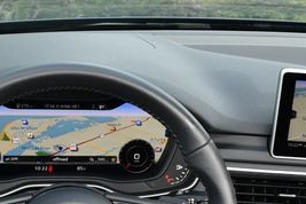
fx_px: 816
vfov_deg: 13.9
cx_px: 166
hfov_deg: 21.2
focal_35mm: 96
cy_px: 240
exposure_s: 1/250
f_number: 5.6
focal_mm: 20
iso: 280
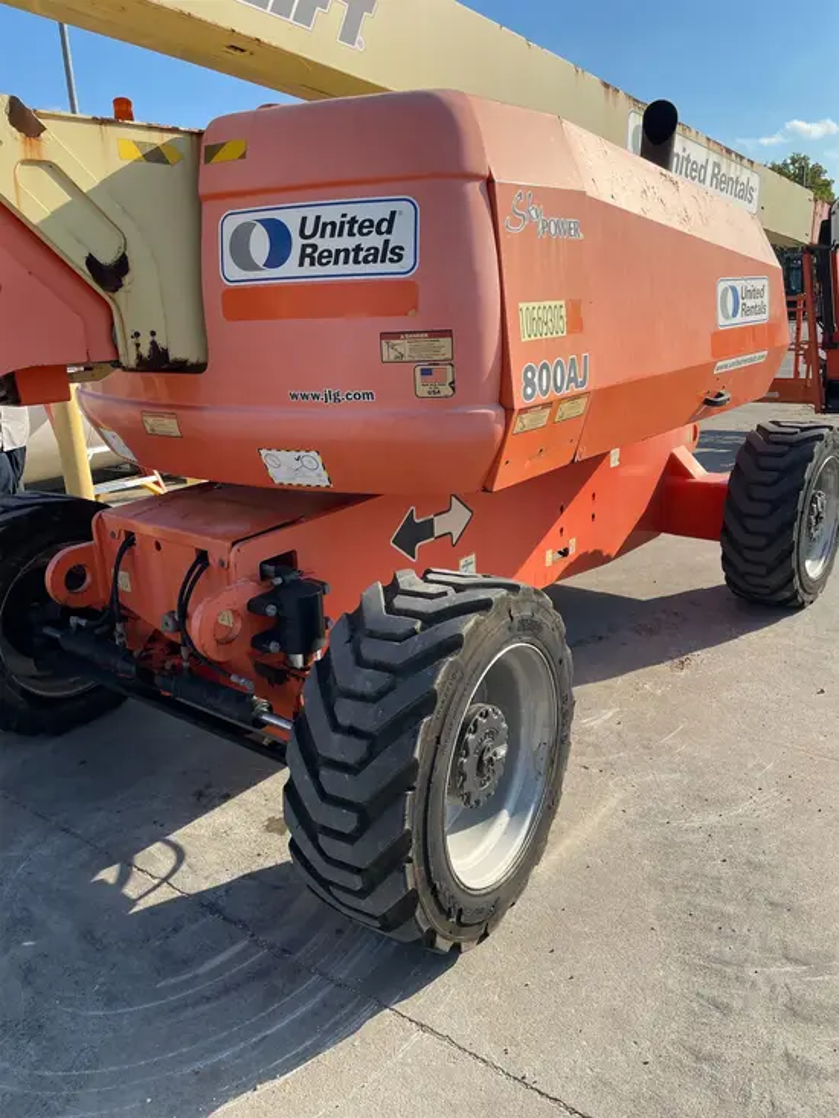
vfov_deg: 67.3
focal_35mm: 26
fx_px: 840
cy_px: 559
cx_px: 420
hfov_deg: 53.1
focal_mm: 4.2
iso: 32
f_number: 1.6
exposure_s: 1/2053
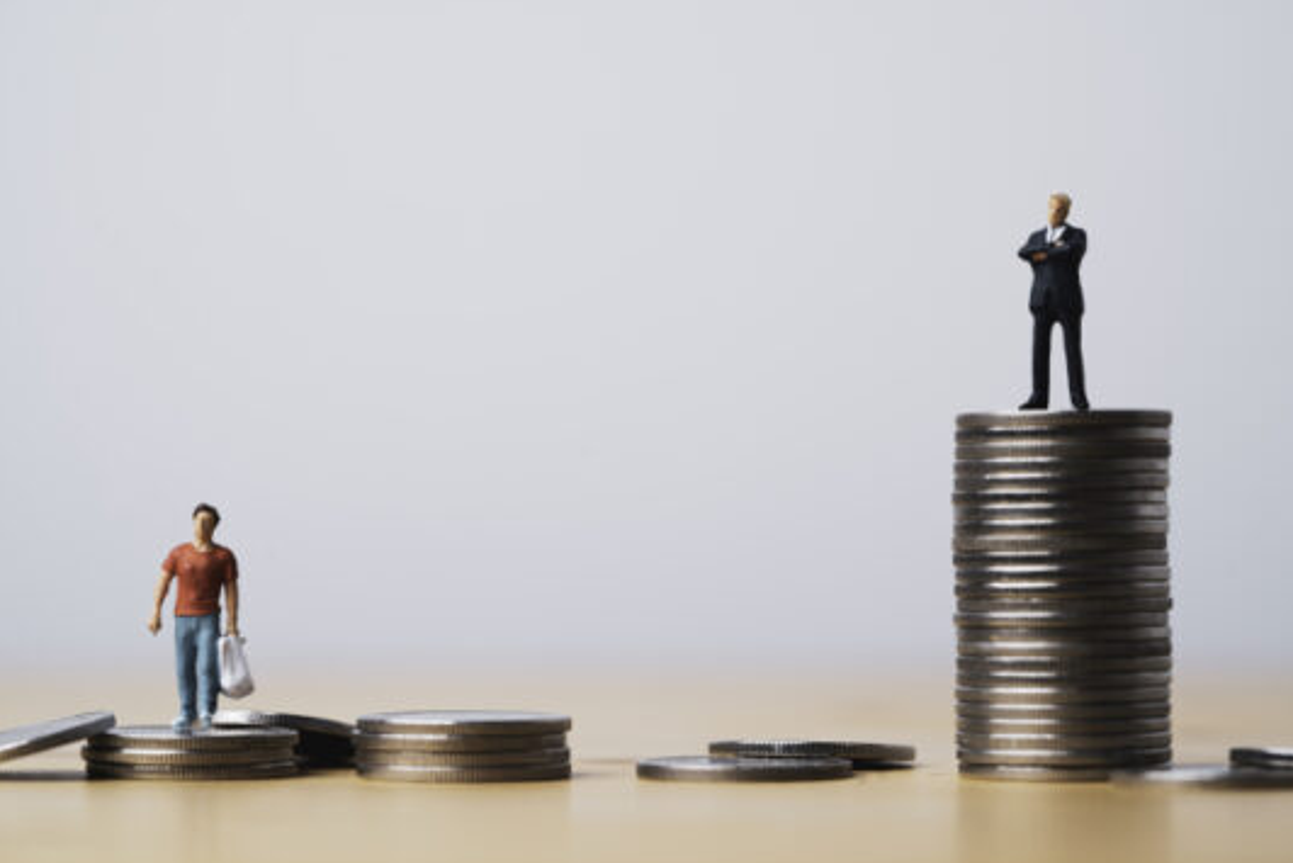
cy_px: 433
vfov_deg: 15.0
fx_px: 3269
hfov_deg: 22.4
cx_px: 650
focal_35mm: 91
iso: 100
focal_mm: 90
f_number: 7.1
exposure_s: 1/160
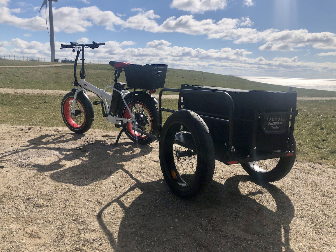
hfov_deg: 63.4
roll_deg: -1.1
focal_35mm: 28
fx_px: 272
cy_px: 126
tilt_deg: -9.2
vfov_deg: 49.7
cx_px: 168
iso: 25
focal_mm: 4
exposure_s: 1/12195
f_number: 1.8
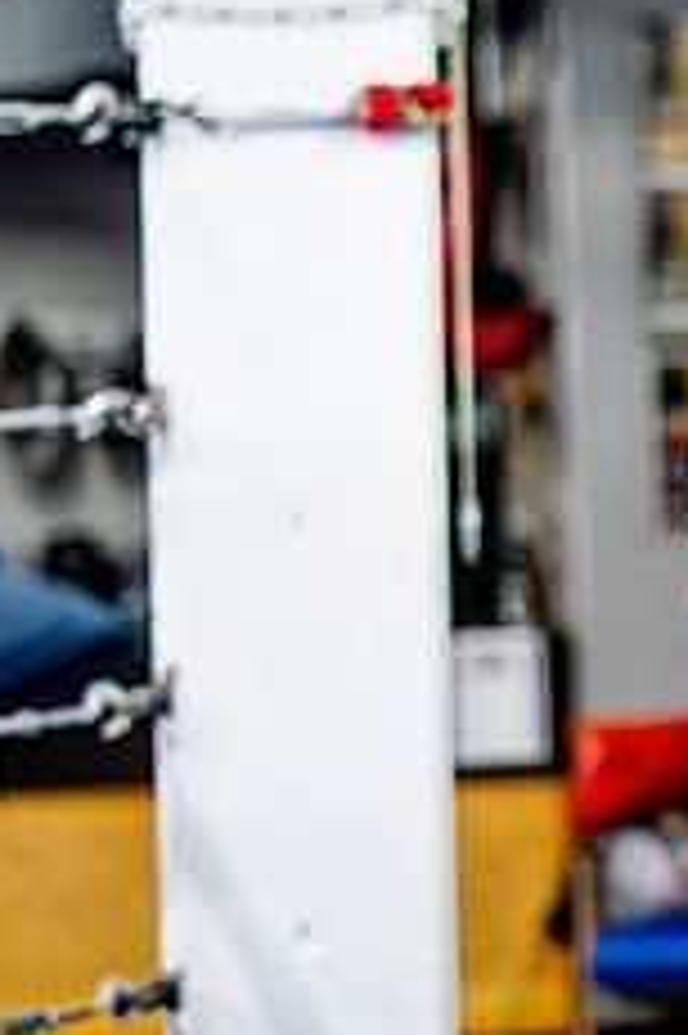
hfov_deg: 10.6
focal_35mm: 126
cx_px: 895
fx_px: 3617
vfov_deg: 16.2
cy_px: 268
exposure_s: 1/500
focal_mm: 50
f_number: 1.8
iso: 2500
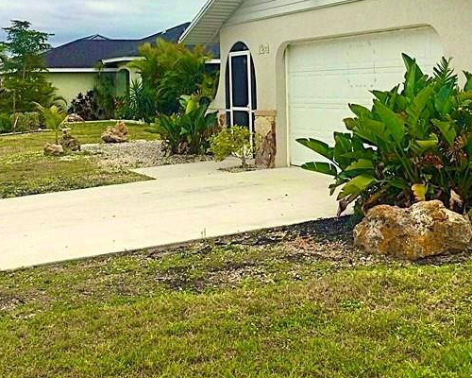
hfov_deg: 30.5
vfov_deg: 24.1
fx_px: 866
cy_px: 58
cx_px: 266
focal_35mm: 62
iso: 25
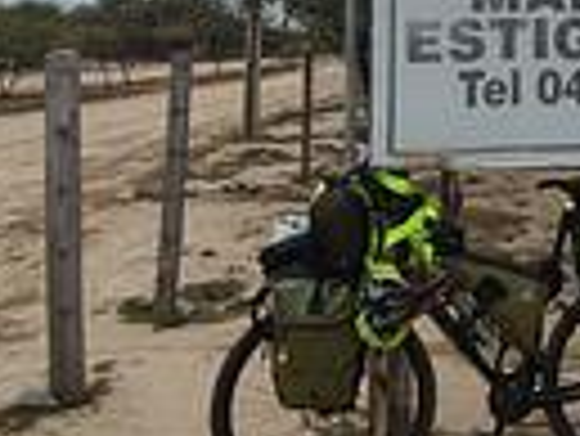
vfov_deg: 26.5
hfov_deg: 33.3
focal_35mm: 53
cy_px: 27
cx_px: 573
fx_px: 889
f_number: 2.2
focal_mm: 1.66
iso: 100
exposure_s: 1/427
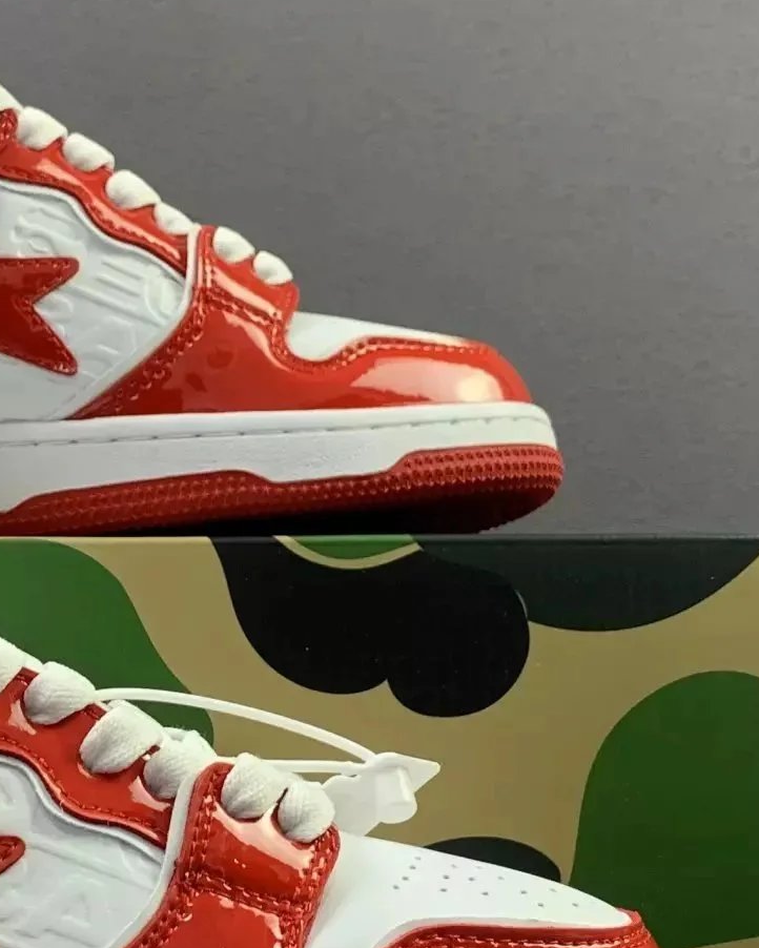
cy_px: 564
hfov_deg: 21.0
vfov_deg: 26.4
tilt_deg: +5.9
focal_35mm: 72
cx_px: 143
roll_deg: +0.2
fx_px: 2021
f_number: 1.8
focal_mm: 4.25
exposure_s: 1/108
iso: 100
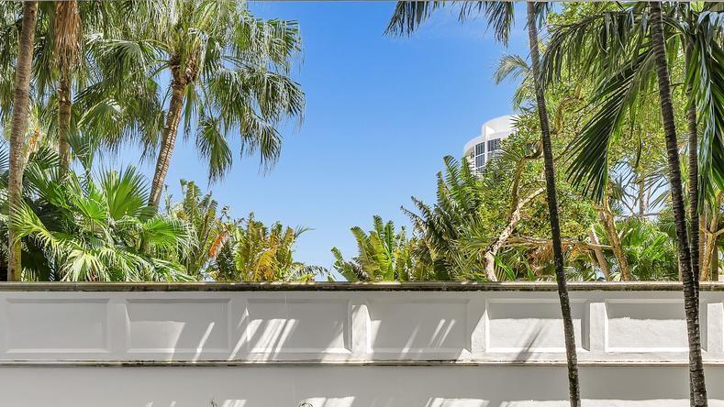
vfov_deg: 32.2
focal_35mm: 34
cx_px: 272
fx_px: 653
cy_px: 397
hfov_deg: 57.3
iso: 200
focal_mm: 16
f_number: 8
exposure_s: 1/160
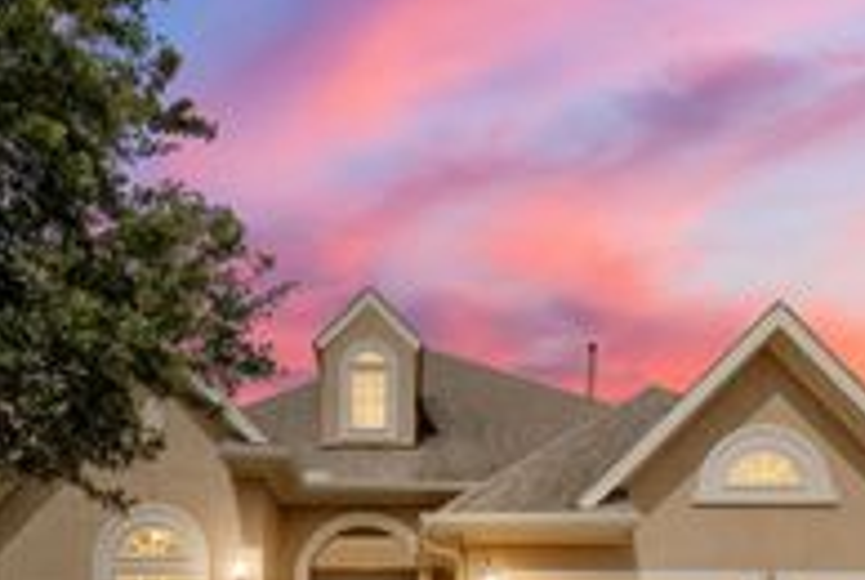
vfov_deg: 31.8
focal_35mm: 36
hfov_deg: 53.0
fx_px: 866
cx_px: 392
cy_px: 667
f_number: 8
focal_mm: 14
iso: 800
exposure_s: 1/250
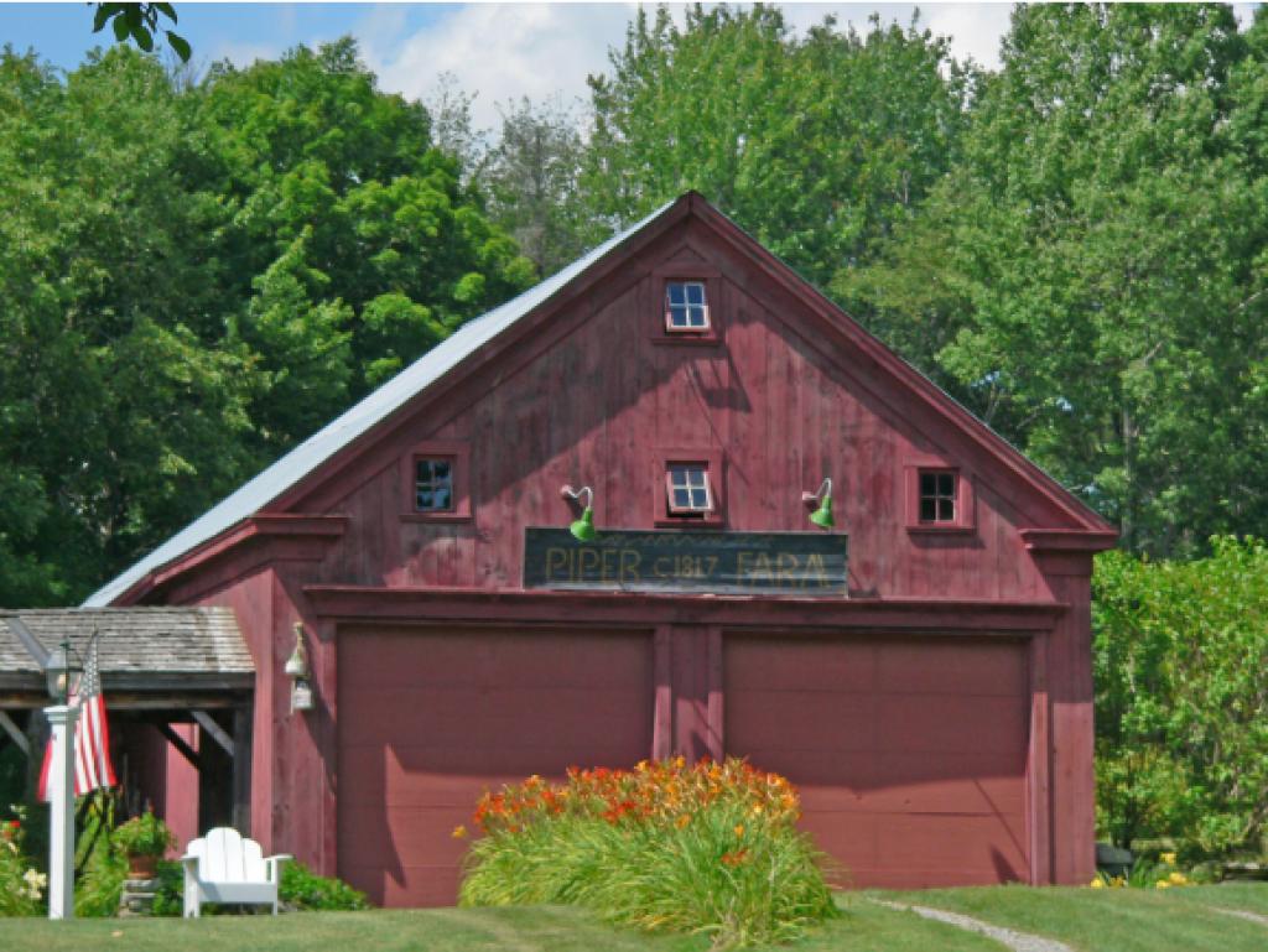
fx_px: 5900
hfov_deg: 12.3
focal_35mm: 161
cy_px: 476
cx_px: 634
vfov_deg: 9.2
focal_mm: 26.8
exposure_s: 1/800
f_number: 4
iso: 80
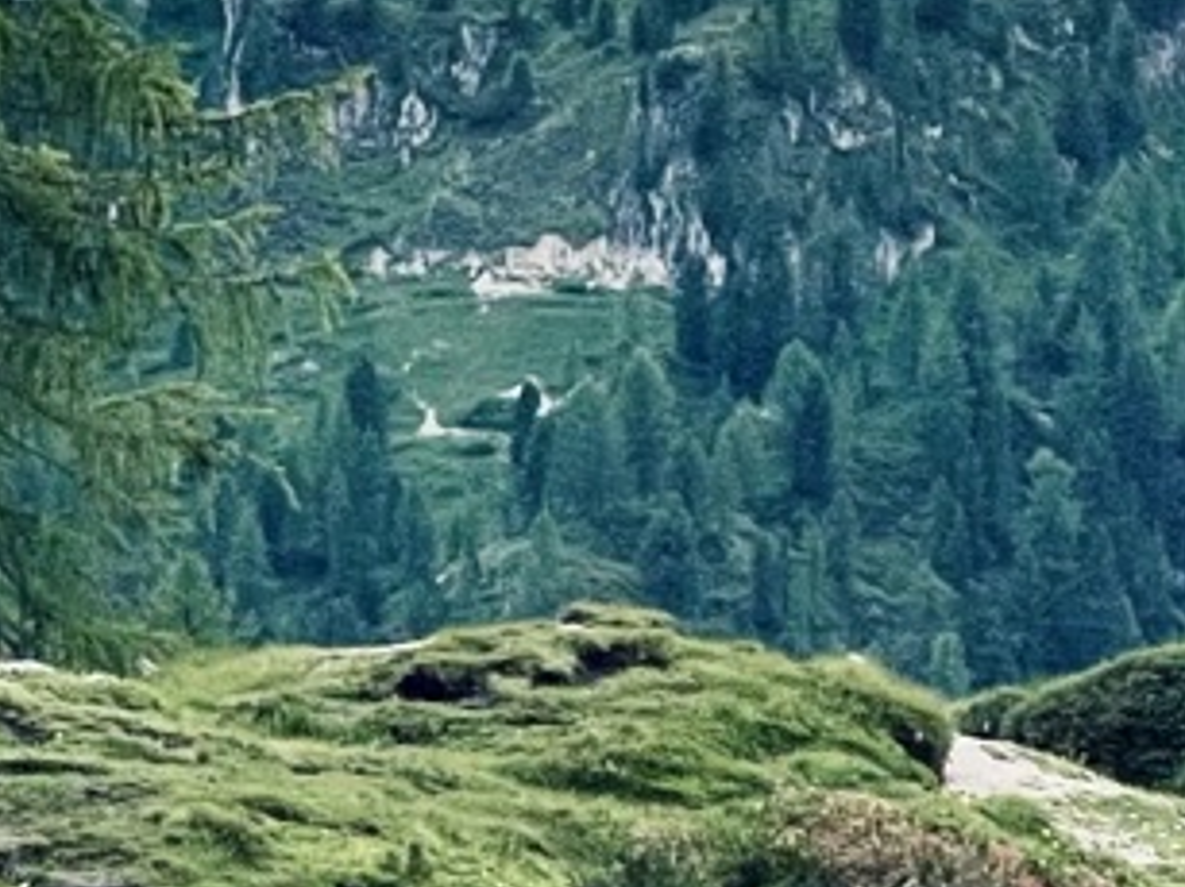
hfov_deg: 5.9
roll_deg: -0.2
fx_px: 11429
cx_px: 1467
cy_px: -35
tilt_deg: -1.8
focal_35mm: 334
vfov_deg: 4.4
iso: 20
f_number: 2.2
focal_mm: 7.5
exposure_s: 1/499
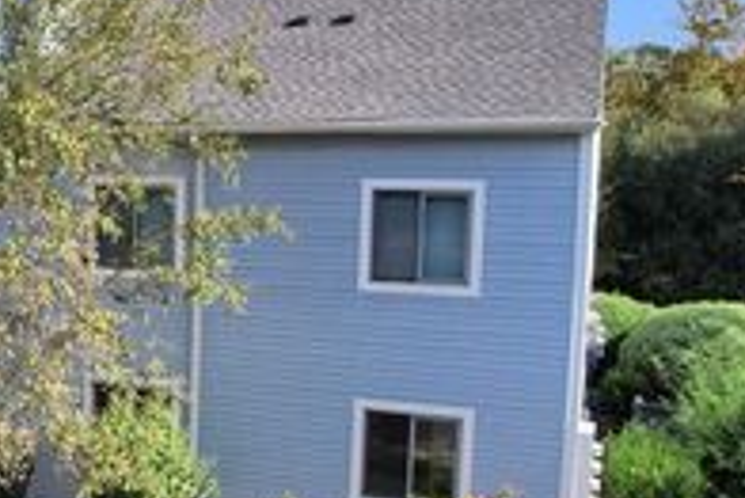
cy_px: 272
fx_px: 1160
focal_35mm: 56
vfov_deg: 24.2
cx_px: -167
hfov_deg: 30.0
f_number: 2.8
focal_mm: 8.38
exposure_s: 1/350
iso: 120
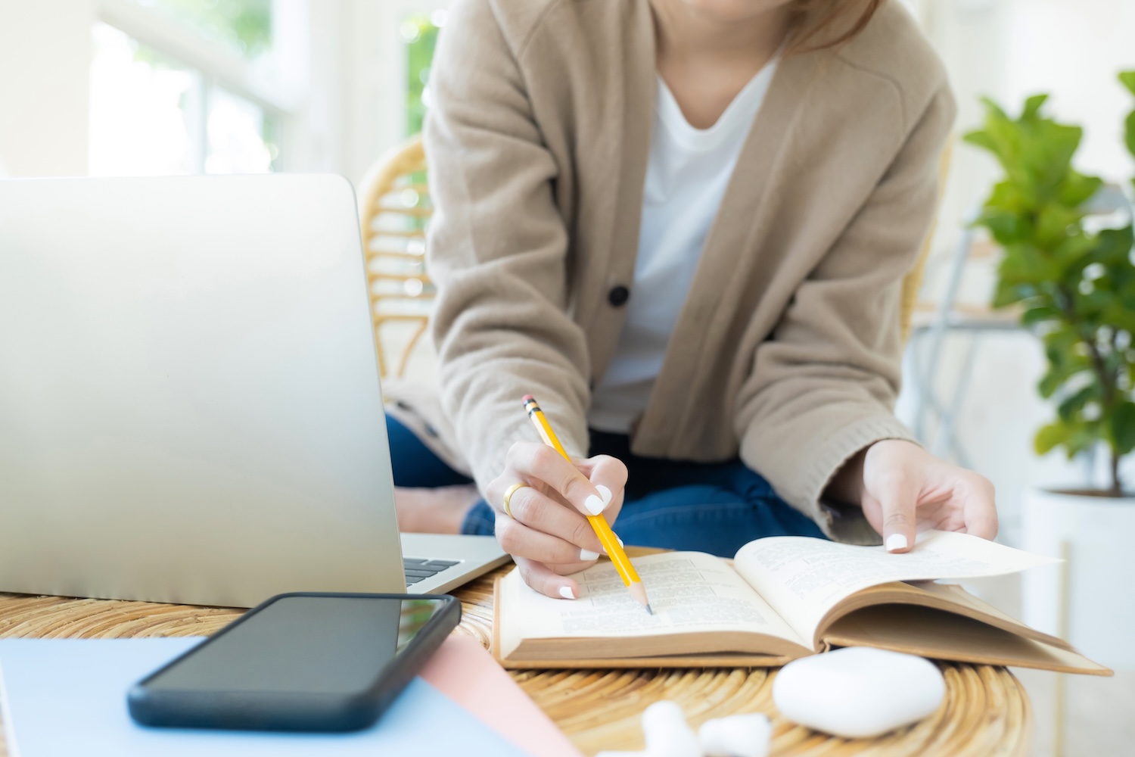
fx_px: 1293
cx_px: 568
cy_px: 378
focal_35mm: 41
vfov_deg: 32.6
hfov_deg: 47.4
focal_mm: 27.4
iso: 800
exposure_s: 1/1000
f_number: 2.8
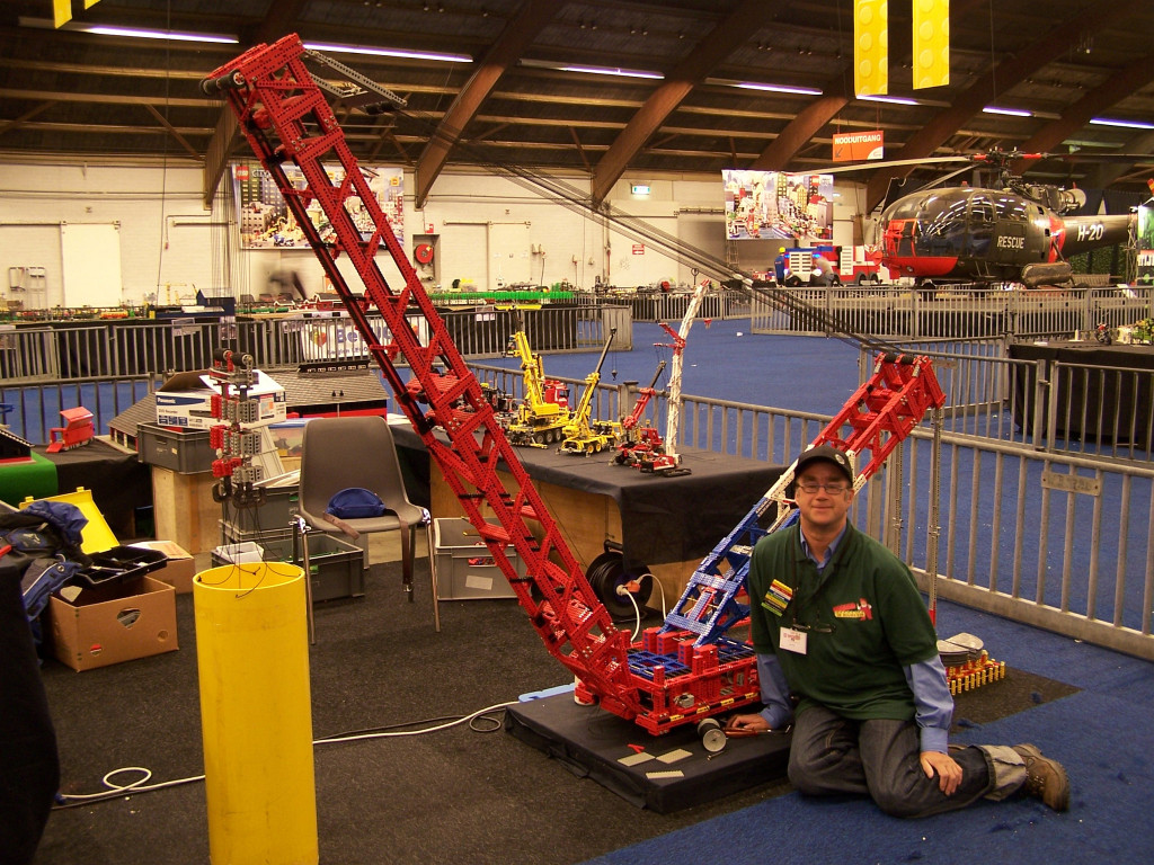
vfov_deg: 37.7
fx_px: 1267
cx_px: 577
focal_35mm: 38
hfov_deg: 49.0
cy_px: 432
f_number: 2.8
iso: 80
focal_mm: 6.3
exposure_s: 1/2
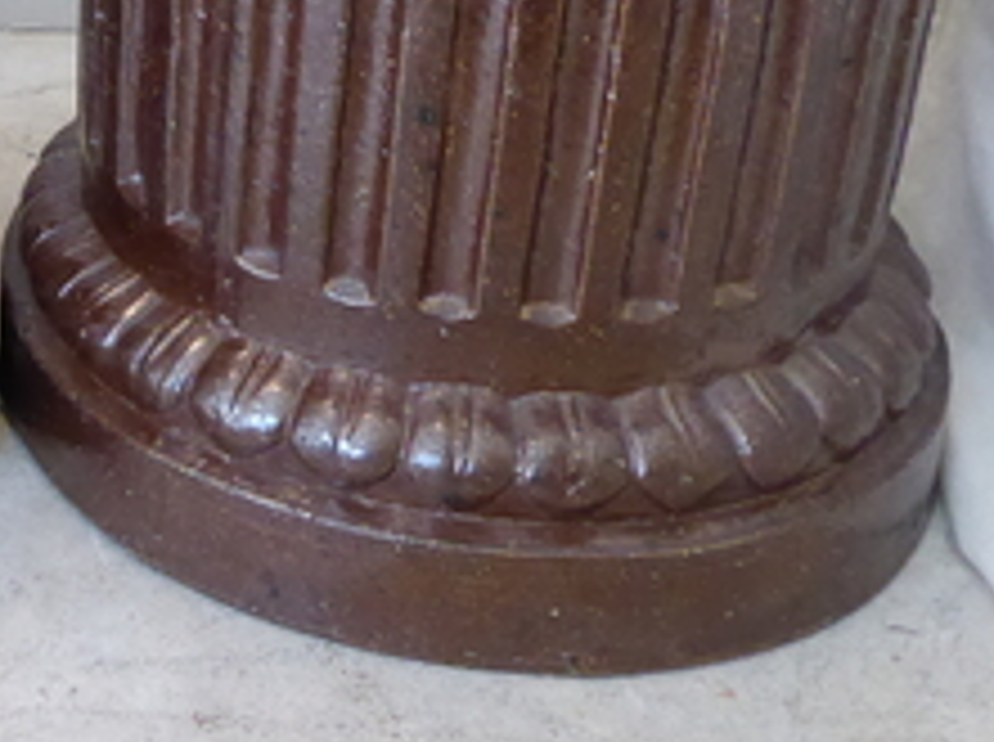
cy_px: 63
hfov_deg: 26.6
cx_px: -72
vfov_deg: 21.1
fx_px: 1949
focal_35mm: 68
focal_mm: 4.3
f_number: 3.3
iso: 800
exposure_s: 1/60
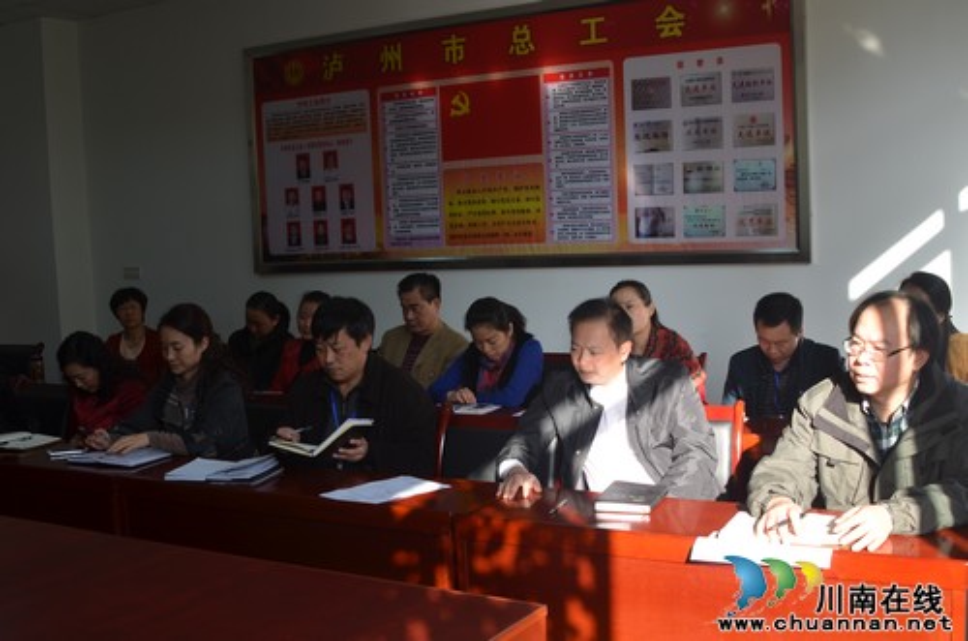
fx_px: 1127
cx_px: 484
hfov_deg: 46.5
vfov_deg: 31.7
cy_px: 320
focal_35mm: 42
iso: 200
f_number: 5.6
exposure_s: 1/125
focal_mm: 28
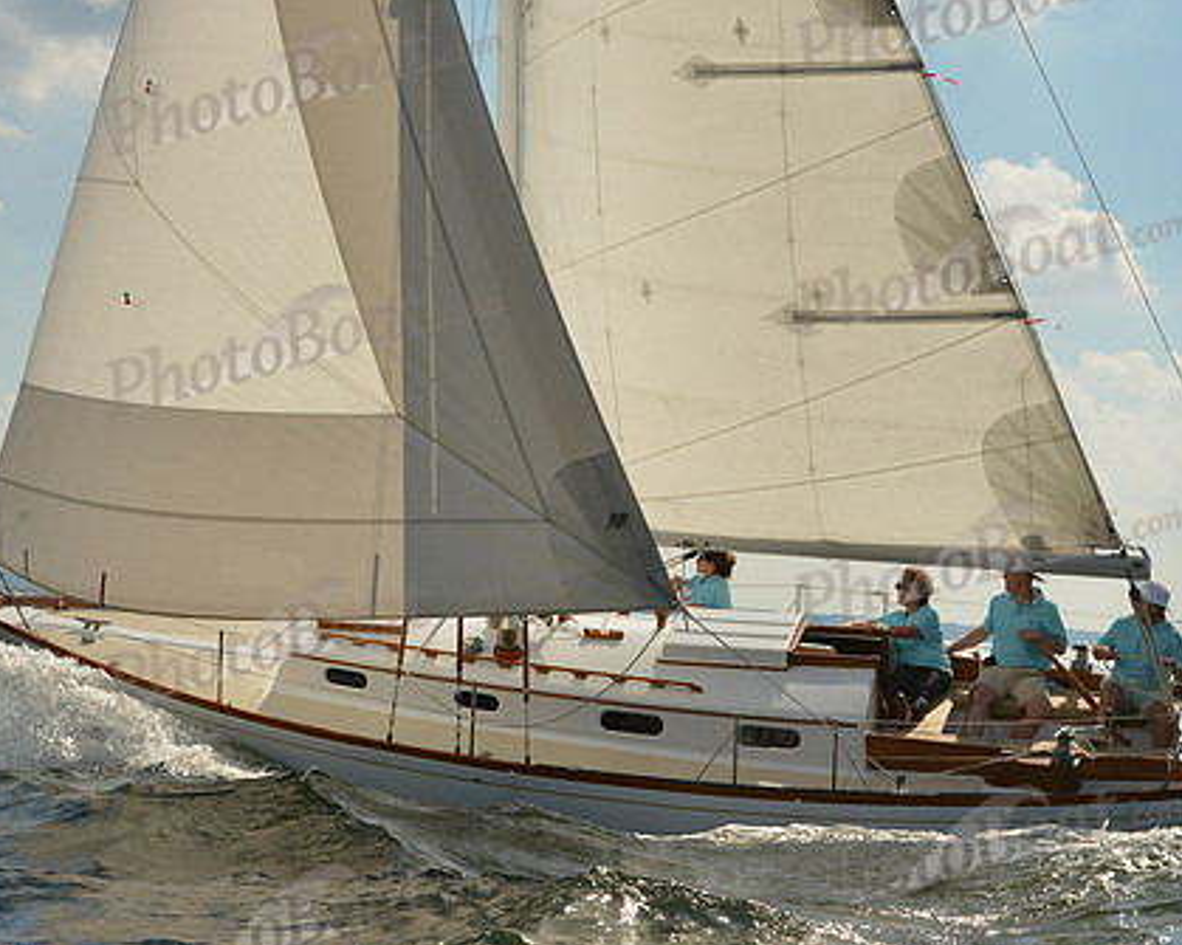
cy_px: 450
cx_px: 652
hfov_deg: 21.0
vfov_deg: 16.9
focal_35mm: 91
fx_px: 3183
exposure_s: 1/1250
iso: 1000
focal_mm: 70
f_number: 10
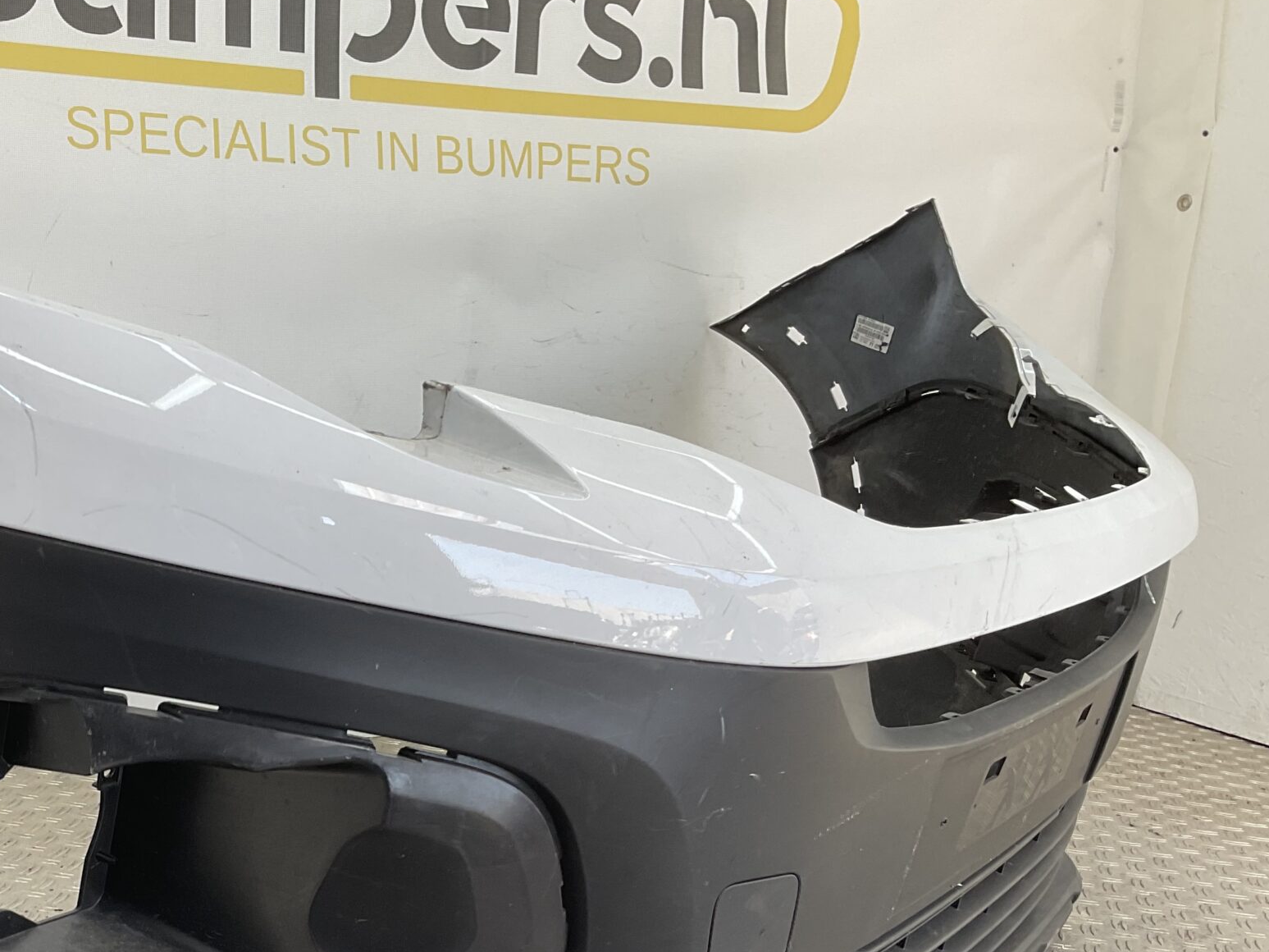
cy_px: 736
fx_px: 1760
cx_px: 236
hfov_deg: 38.1
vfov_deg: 29.7
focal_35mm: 48
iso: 16
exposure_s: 1/143
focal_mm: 3
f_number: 1.8
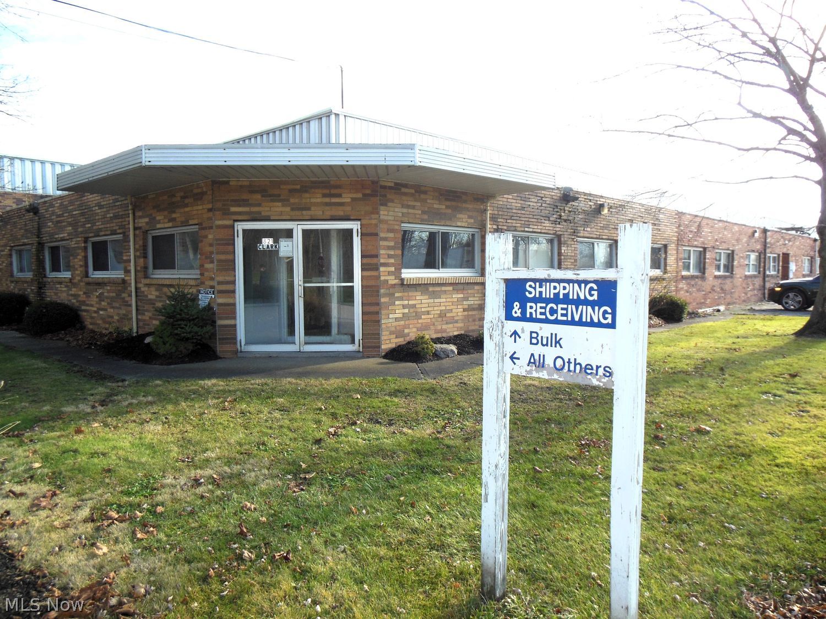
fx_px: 597
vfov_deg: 54.9
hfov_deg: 69.4
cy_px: 310
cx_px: 413
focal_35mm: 25
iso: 125
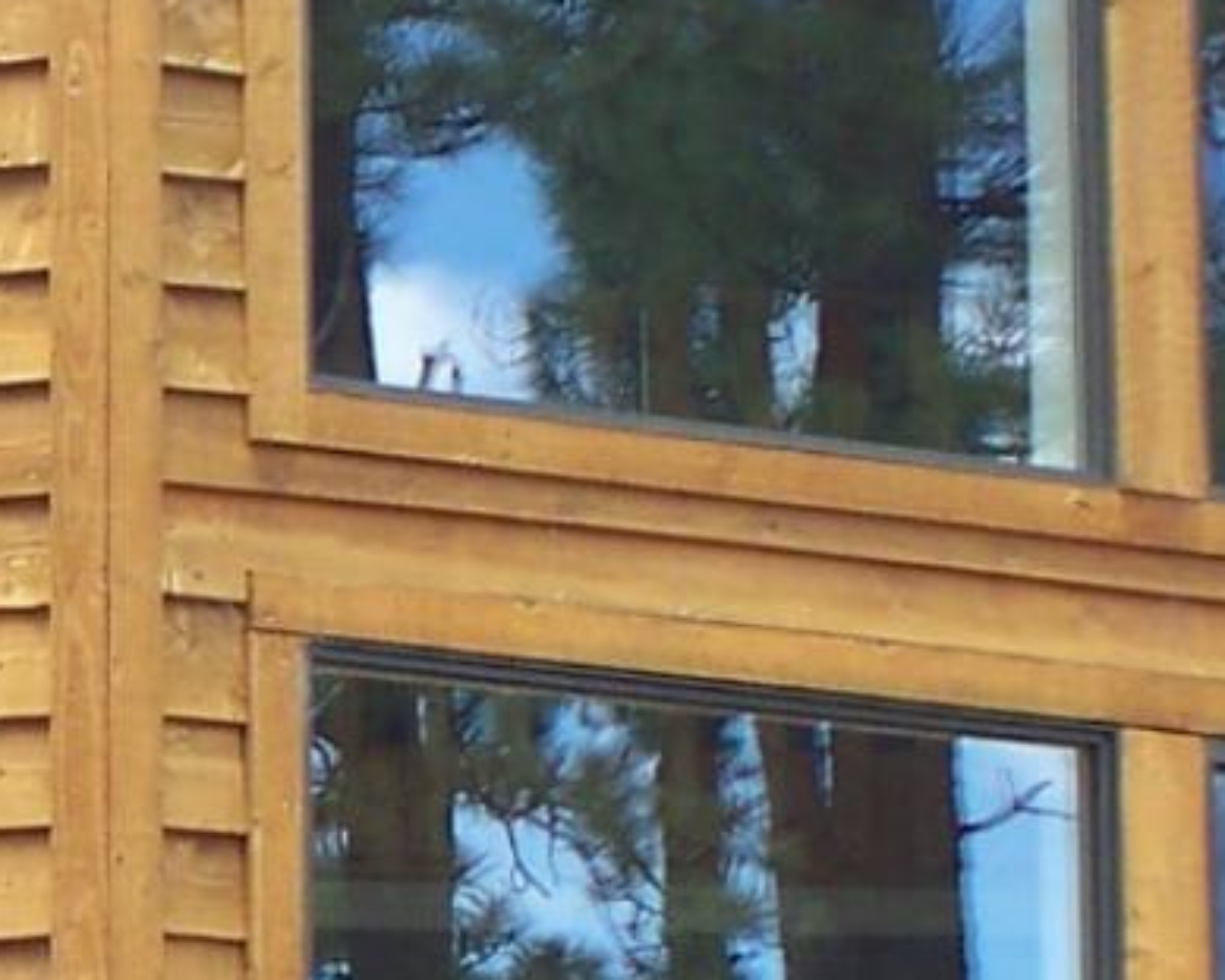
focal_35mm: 271
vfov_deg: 5.7
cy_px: 677
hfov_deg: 7.1
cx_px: -334
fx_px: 9823
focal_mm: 7.54
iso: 64
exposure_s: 1/100
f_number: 2.8
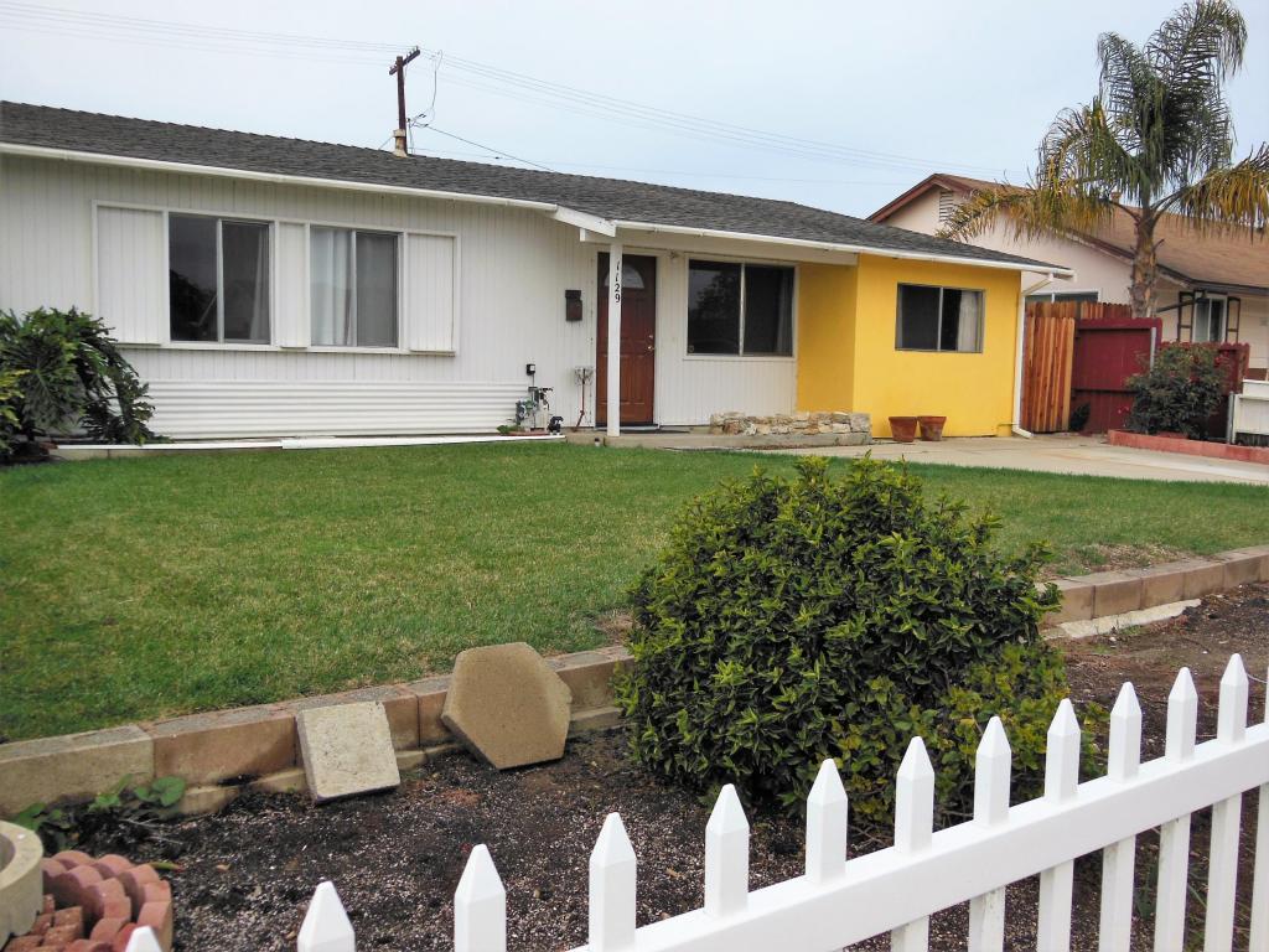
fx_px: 1246
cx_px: 634
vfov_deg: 41.8
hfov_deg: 54.0
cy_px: 476
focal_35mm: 34
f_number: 3.9
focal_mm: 6
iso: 125
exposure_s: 1/320
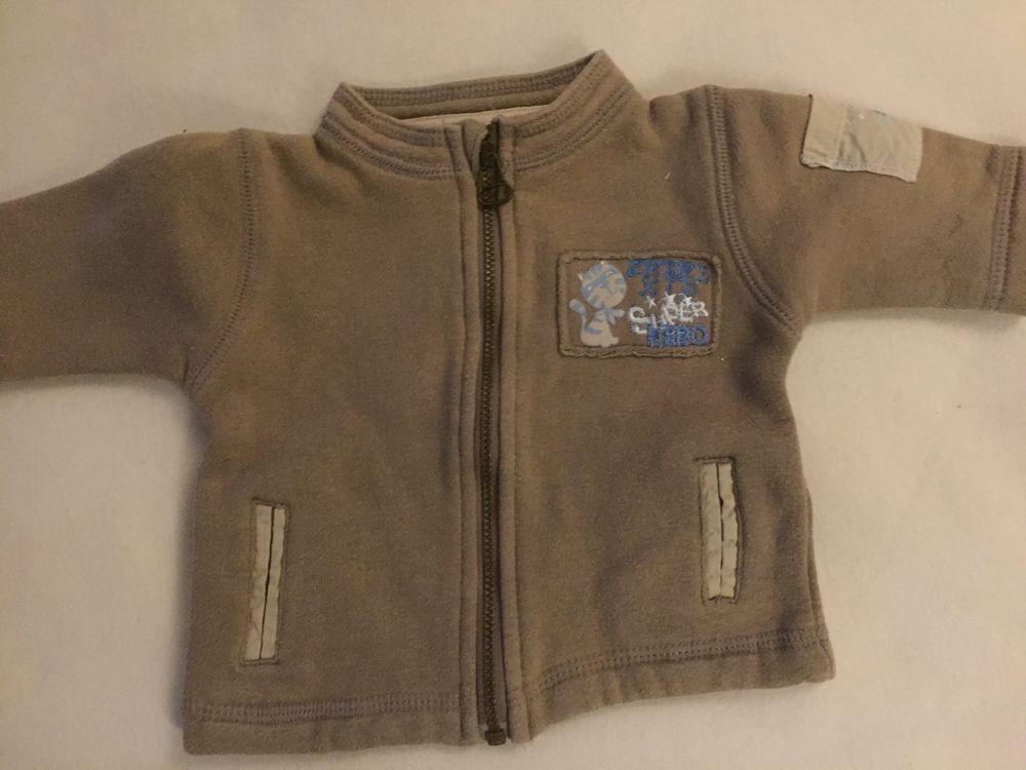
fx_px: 860
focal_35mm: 29
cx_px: 513
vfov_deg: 48.2
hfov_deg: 61.7
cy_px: 385
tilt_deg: -83.0
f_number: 2.2
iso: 500
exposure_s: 1/17
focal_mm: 4.15
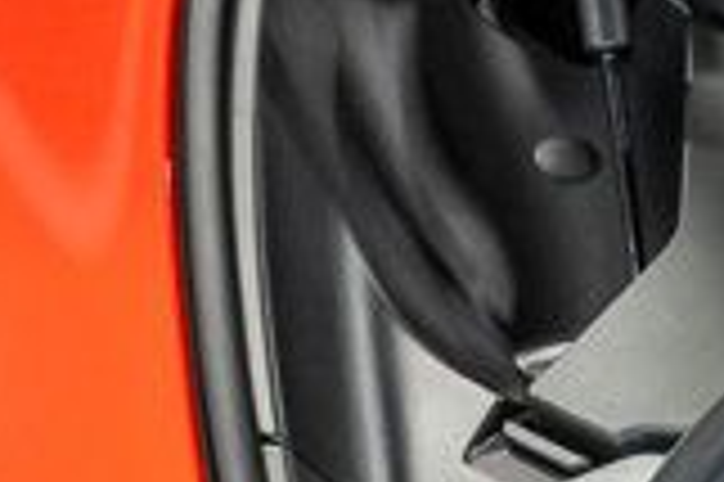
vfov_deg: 7.3
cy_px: 1061
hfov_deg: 9.3
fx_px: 3576
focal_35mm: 178
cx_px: 2132
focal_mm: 28
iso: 2500
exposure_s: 1/60
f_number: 5
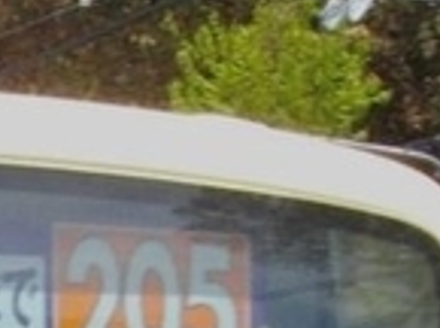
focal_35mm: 177
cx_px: -510
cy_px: 832
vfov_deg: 7.7
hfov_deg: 10.1
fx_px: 2244
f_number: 5.5
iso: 100
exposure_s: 1/200
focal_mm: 5.7
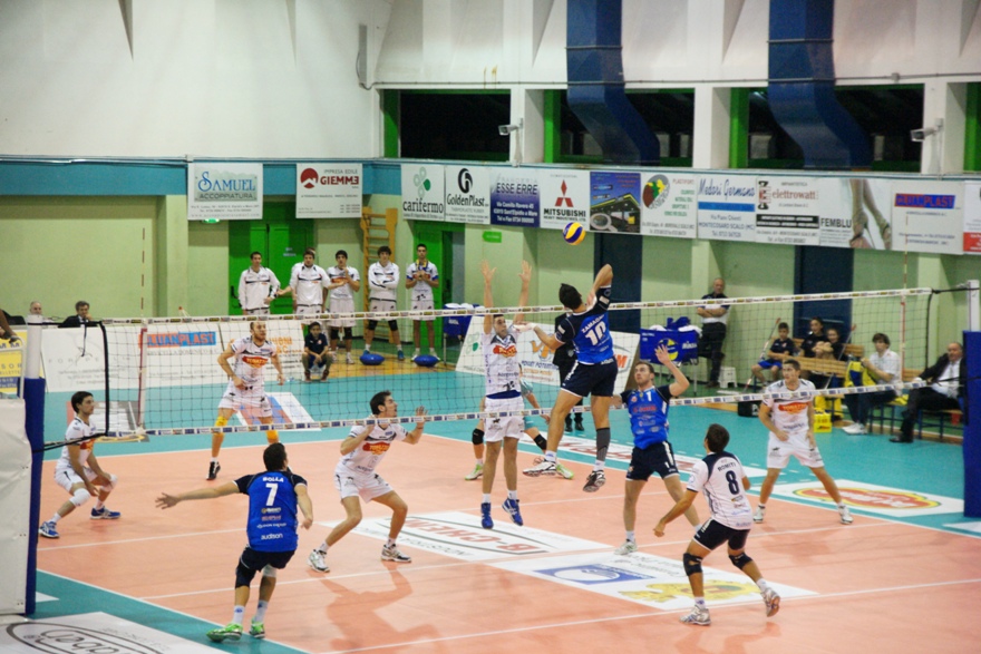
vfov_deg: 13.0
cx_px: 490
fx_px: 2862
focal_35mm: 105
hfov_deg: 19.5
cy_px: 327
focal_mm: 105
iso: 3200
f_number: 3.5
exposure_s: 1/400
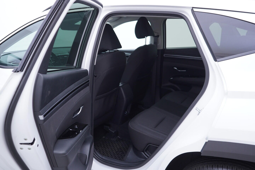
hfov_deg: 53.1
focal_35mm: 36
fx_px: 255
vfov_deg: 36.9
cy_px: 85
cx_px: 128
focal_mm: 24
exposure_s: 1/50
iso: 125
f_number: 3.2
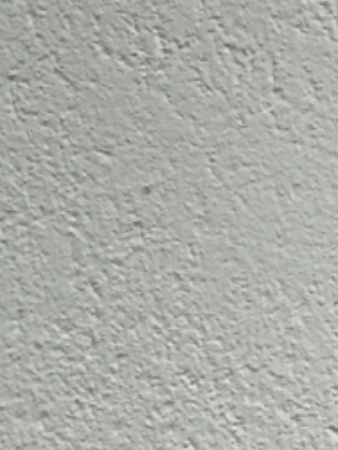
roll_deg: -1.1
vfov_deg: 14.2
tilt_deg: -0.1
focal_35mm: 139
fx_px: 1807
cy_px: 216
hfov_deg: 9.6
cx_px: 771
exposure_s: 1/33
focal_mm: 4.15
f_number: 2.2
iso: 200
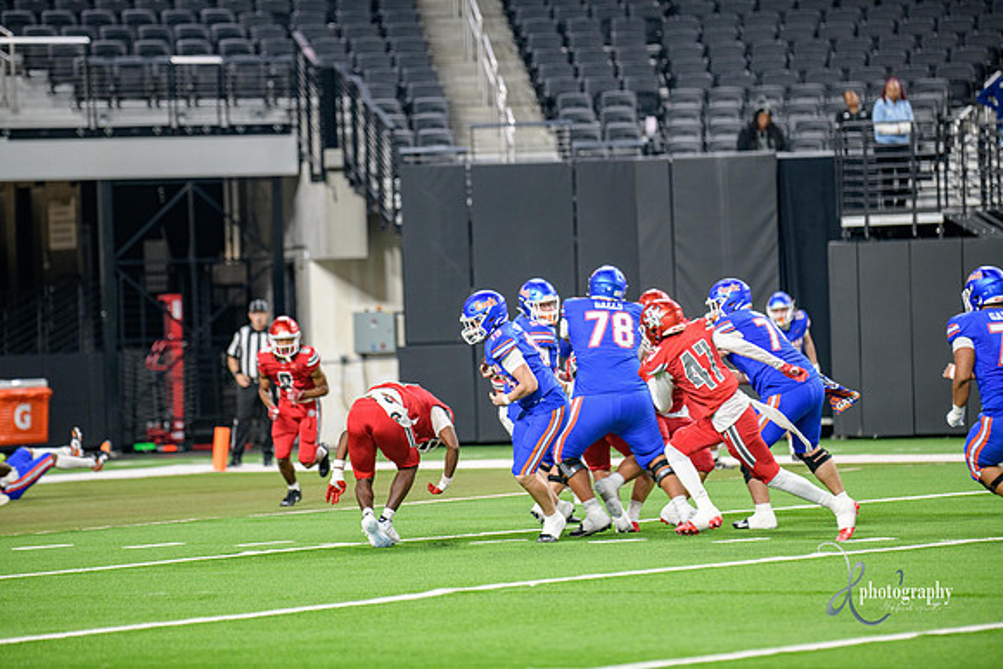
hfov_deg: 9.4
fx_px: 6131
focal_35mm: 220
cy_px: 334
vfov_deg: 6.2
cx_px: 502
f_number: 2.8
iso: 1000
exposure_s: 1/400
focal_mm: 220
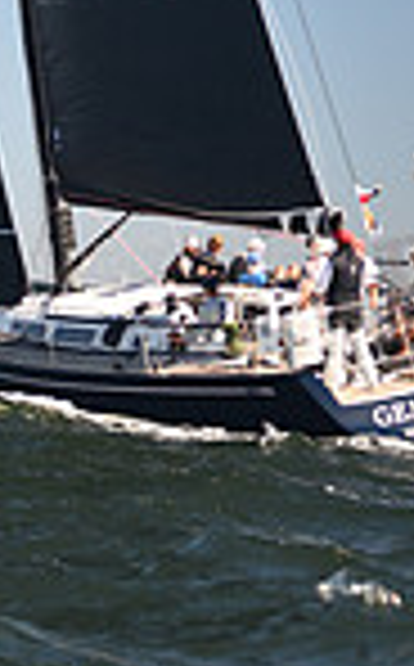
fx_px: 5074
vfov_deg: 7.4
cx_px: 146
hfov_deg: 4.7
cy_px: -414
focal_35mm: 280
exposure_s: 1/800
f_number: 2.8
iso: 200
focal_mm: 70
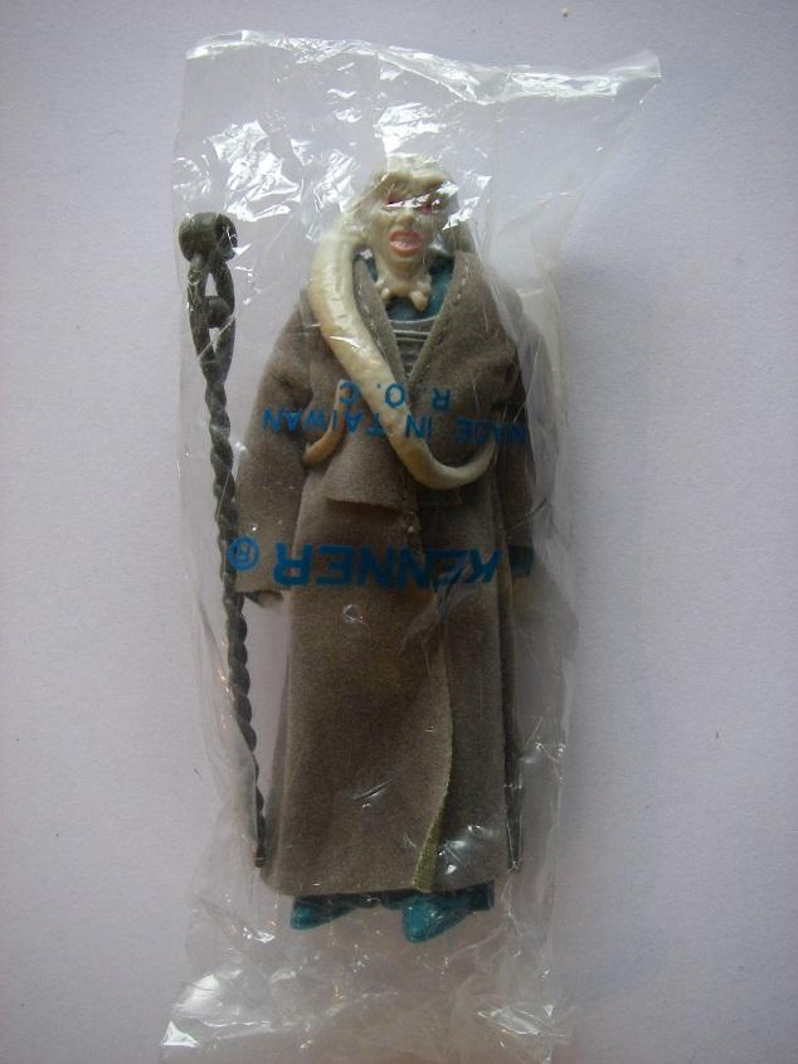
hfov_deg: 37.7
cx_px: 399
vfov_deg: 49.0
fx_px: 1168
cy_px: 532
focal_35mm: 38
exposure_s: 1/50
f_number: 3.3
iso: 200
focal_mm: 6.3
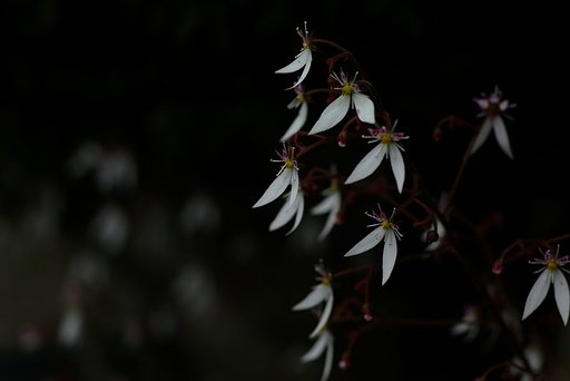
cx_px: 285
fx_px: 1830
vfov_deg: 11.9
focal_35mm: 116
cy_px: 190
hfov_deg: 17.7
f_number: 4.5
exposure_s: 1/1250
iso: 200
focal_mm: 77
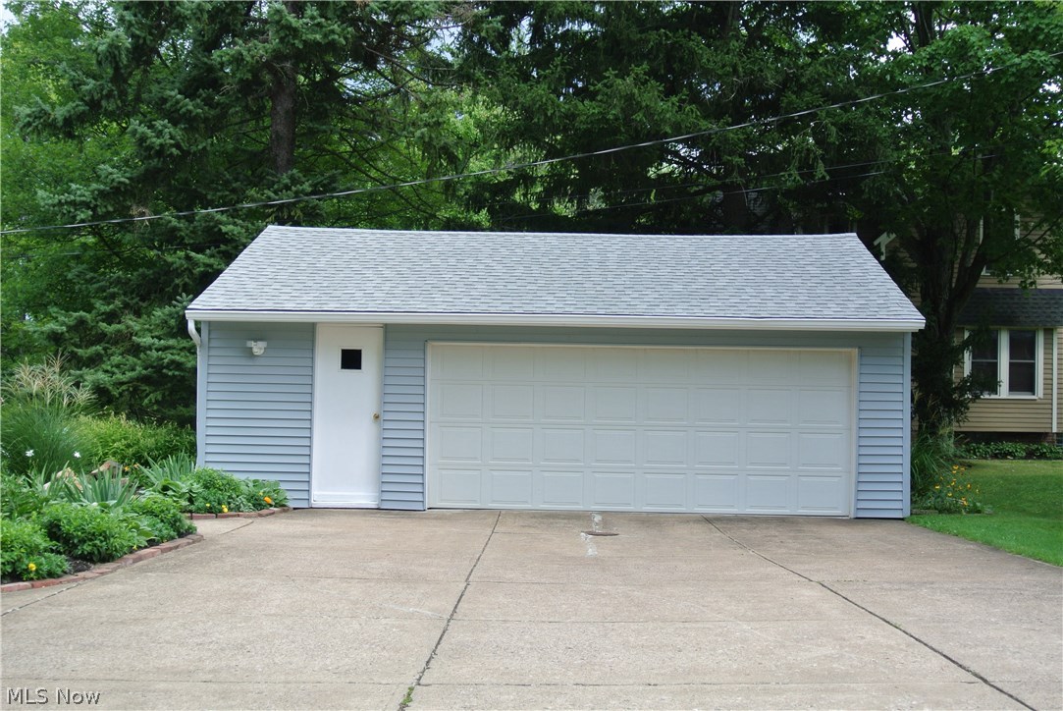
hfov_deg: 41.9
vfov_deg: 28.7
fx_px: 1389
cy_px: 356
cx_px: 532
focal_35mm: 47
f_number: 4.5
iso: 100
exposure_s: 1/200
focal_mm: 17.5
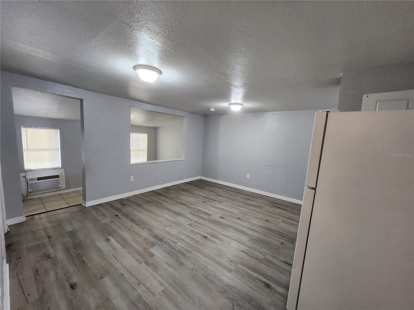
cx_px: 207
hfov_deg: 106.2
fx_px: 155
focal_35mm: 13
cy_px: 155
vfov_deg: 89.9
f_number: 2.2
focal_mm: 1.74
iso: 400
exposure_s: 1/60
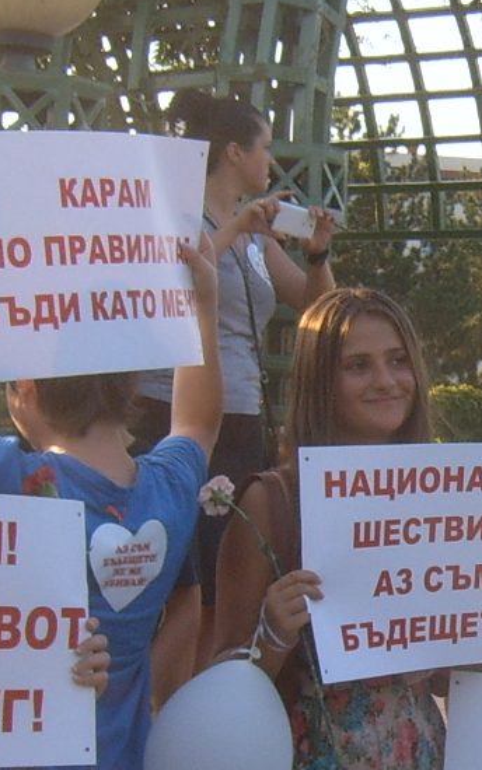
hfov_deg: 11.8
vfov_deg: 19.2
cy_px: 557
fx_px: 2269
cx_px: 594
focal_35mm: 108
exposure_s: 1/90
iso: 50
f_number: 5.8
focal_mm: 5.8
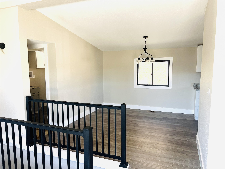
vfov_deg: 53.1
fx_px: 169
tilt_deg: -8.6
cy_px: 84
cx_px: 112
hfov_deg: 67.3
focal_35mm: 26
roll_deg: -1.4
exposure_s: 1/121
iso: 80
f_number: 1.5
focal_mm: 5.7
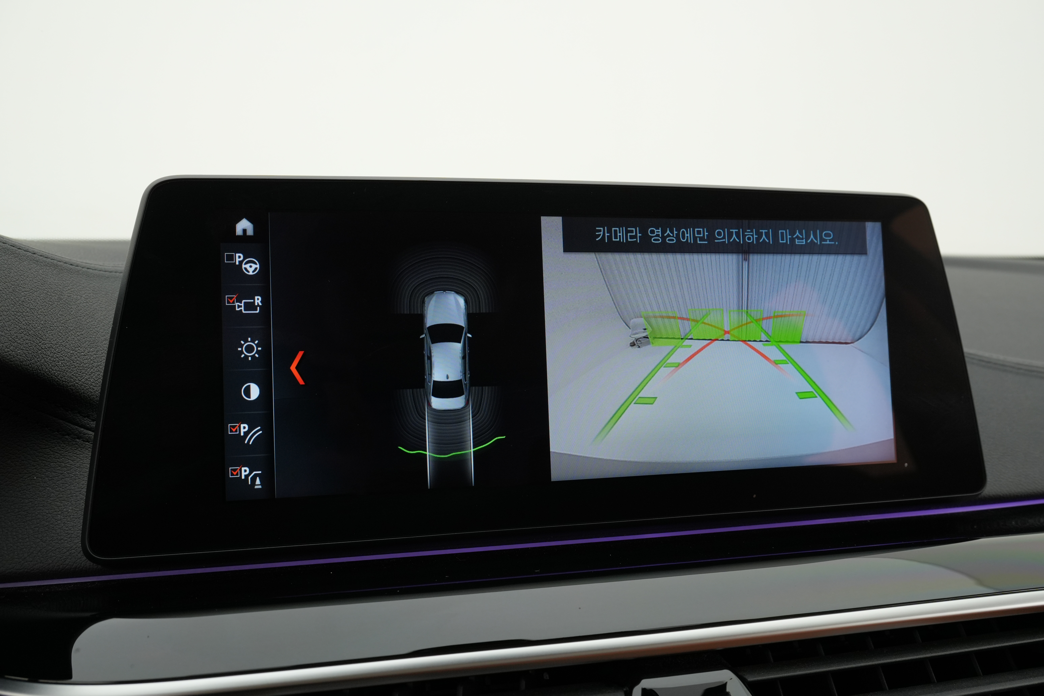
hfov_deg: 57.4
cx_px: 522
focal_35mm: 33
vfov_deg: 40.1
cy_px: 348
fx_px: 953
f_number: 7.1
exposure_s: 1/30
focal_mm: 21.9
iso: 500
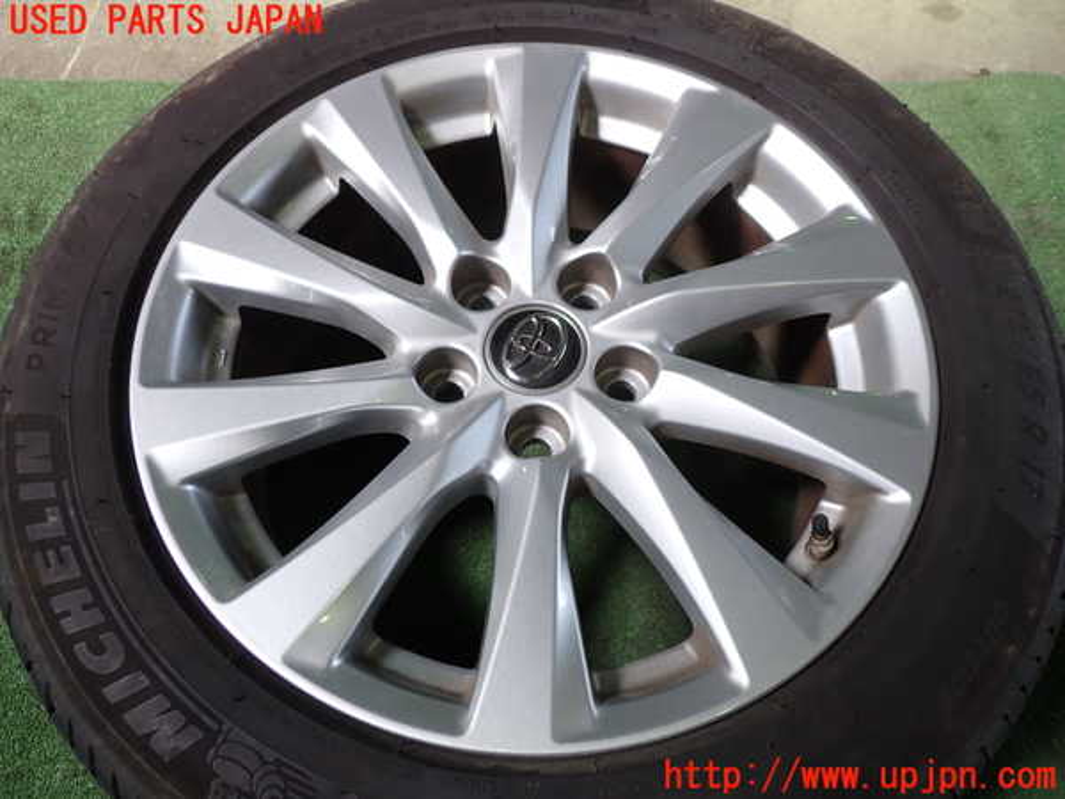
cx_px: 532
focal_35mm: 30
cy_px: 400
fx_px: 923
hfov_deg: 60.0
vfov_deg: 46.8
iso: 100
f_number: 2.3
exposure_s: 1/80
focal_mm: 5.4
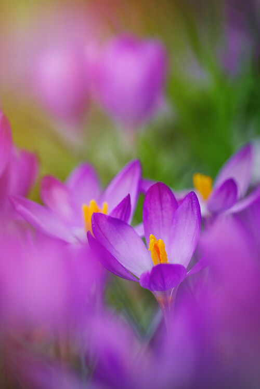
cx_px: 130
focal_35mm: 180
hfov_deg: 7.6
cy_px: 194
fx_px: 1950
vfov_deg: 11.4
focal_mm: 180
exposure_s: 1/200
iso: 500
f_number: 5.6
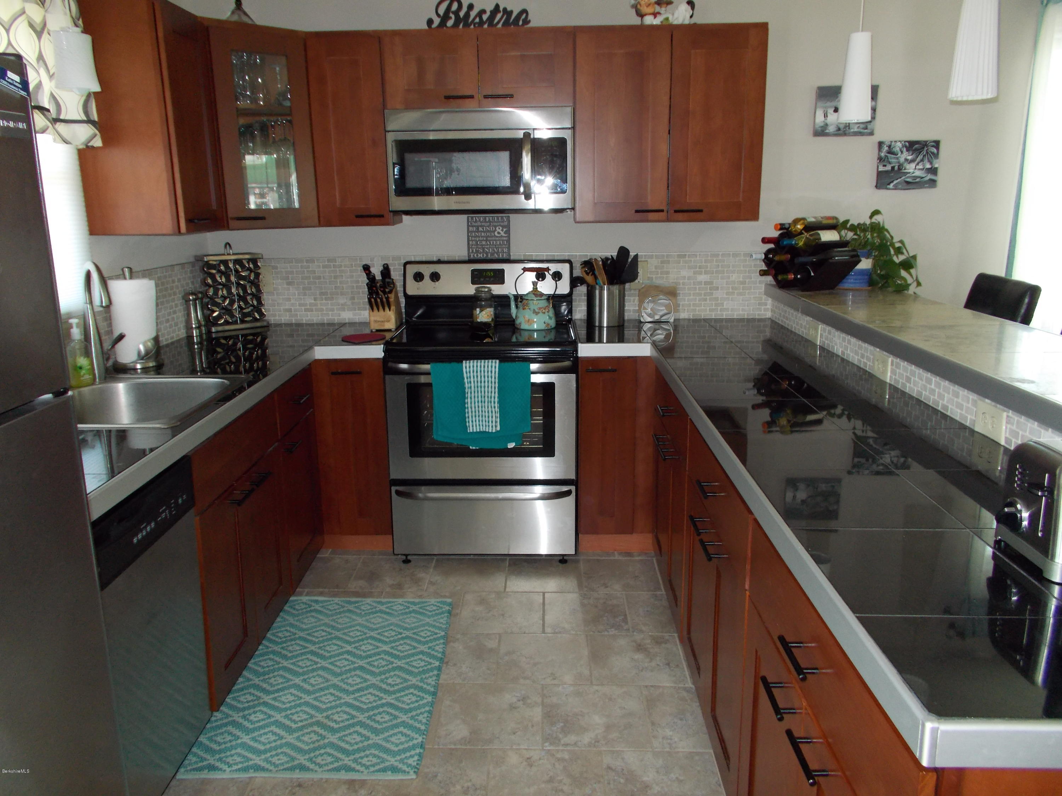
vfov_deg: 53.1
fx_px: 798
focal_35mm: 26
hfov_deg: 67.3
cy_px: 398
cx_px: 531
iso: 200
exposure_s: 1/25
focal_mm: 4.6
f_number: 3.2
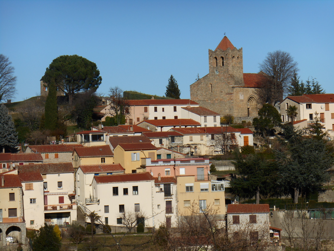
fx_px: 1524
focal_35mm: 158
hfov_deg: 12.5
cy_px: 126
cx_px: 167
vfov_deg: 9.4
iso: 80
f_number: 6
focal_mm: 28.3
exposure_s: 1/640
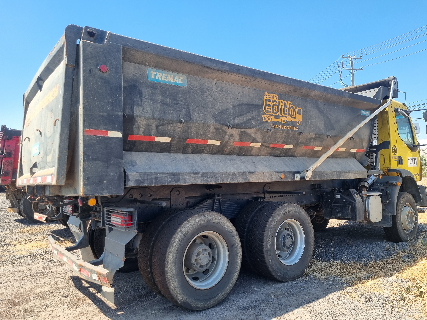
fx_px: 321
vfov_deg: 53.1
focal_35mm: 26
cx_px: 214
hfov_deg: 67.3
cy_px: 160
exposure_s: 1/1040
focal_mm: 5.4
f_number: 1.8
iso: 50
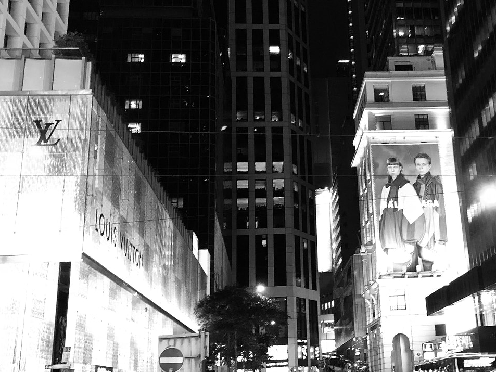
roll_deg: +2.9
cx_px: 365
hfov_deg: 39.5
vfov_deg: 30.8
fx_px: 674
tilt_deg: +19.0
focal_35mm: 47
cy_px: 156
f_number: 1.8
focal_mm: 4
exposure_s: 1/11
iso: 100
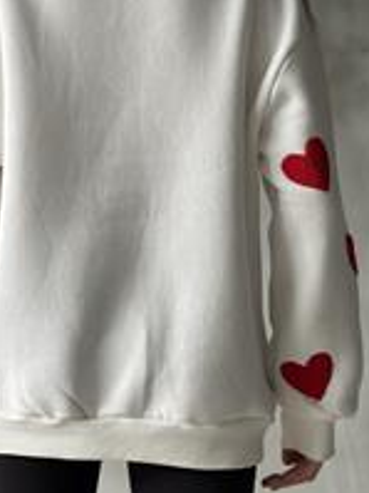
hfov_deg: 14.3
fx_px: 1466
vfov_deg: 19.0
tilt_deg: +2.1
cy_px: 124
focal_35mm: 103
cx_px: 104
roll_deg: -0.6
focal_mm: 6.86
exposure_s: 1/60
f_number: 1.78
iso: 160
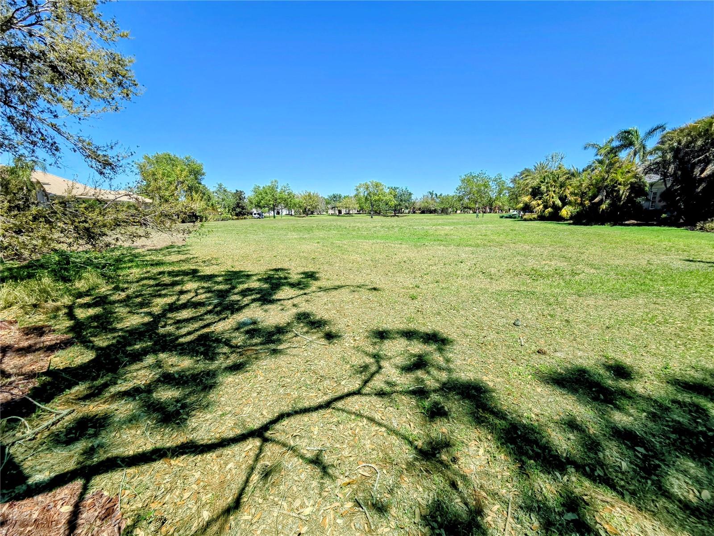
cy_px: 268
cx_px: 357
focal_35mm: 13
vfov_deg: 89.9
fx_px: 268
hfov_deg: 106.2
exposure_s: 1/1819
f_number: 2.2
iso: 50
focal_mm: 2.2
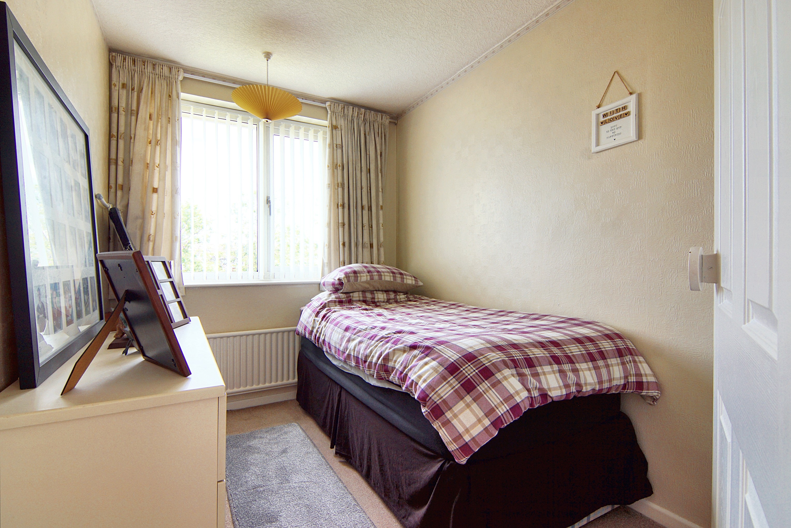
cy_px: 264
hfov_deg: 95.0
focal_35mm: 16
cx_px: 396
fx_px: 363
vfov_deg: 72.1
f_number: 10
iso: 100
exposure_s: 1/15
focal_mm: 11
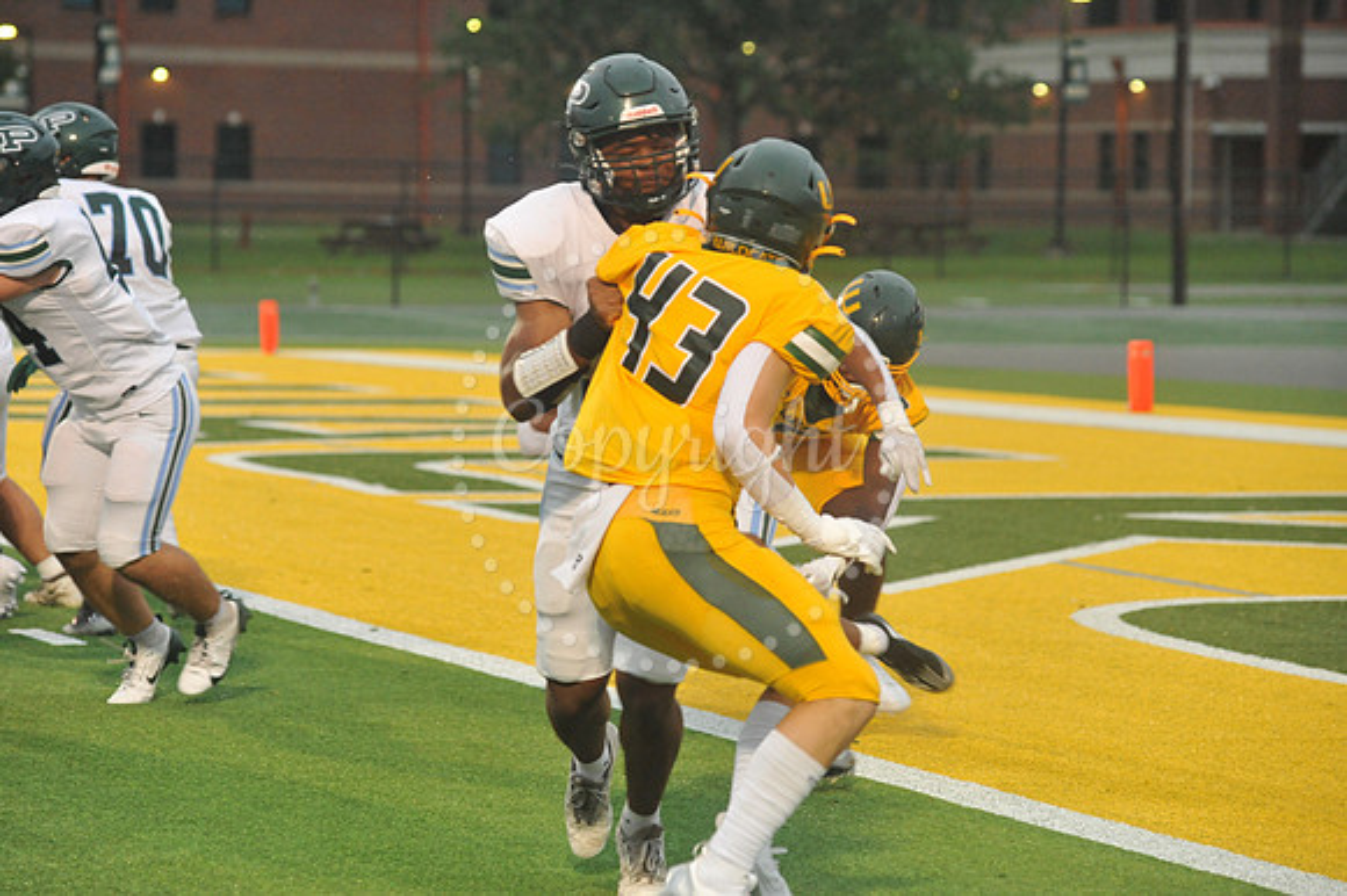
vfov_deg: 8.8
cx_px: 674
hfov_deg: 13.3
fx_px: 5796
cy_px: 448
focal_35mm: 155
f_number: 5
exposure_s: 1/320
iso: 4000
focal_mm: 155
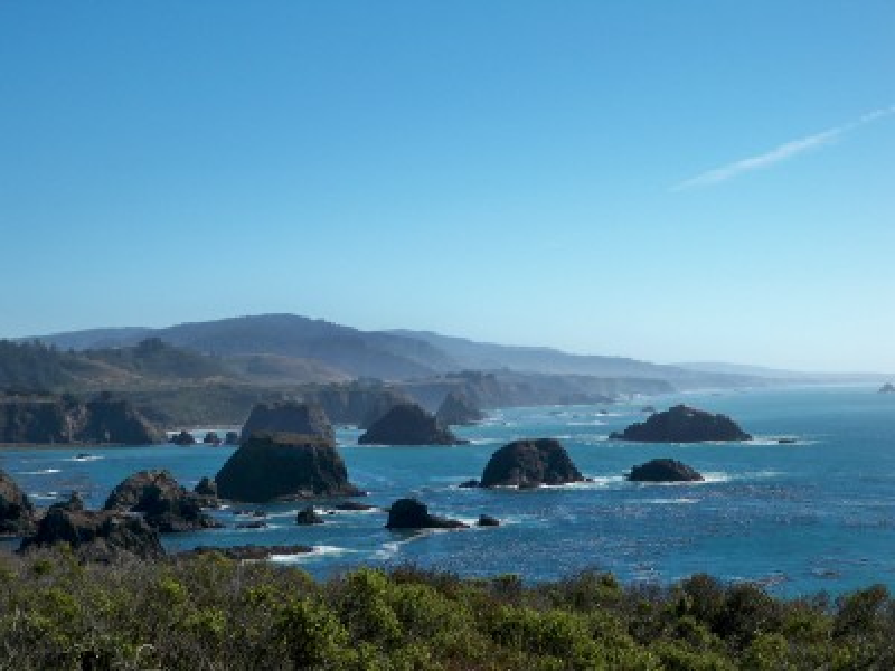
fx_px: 1758
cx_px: 448
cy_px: 336
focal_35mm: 68
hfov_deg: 28.6
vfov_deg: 21.6
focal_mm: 12.1
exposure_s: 1/640
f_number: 4.5
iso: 64
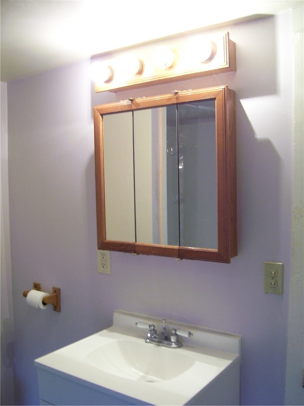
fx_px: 398
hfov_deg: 41.8
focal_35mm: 34
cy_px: 203
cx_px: 152
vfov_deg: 54.0
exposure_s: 1/20
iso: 160
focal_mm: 5.6
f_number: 2.7
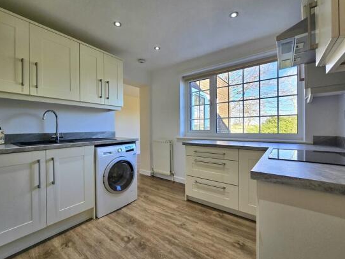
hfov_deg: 102.0
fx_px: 140
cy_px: 126
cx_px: 164
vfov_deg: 85.7
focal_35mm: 14
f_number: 2.2
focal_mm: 2.2
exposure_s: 1/101
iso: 64
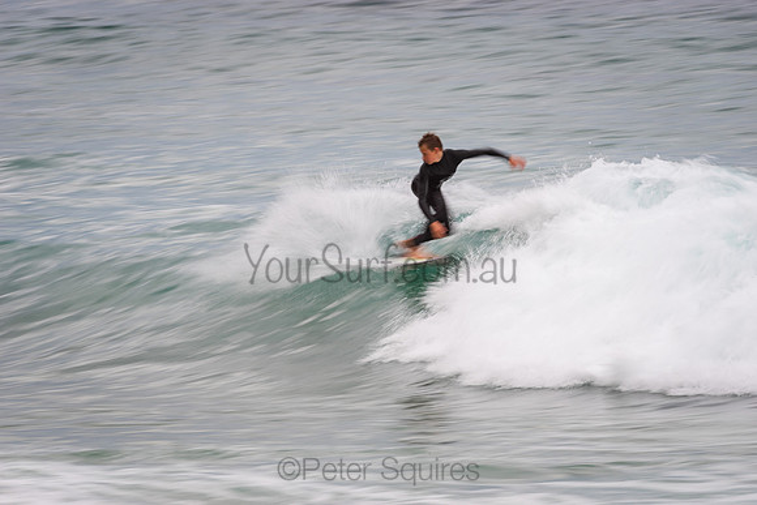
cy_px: 252
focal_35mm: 500
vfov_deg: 2.8
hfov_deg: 4.1
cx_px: 378
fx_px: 10516
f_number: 14
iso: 64
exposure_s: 1/20
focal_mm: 500
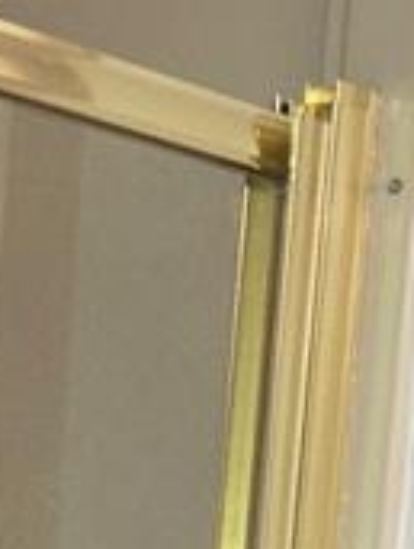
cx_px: 343
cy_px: 1153
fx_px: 2558
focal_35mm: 161
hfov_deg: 9.2
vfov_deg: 11.0
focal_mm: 5.4
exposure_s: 1/40
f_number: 1.8
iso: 100
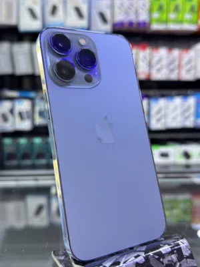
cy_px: 134
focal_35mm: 35
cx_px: 100
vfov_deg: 52.6
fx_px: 270
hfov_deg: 40.7
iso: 64
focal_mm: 6.76
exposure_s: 1/130
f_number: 1.78
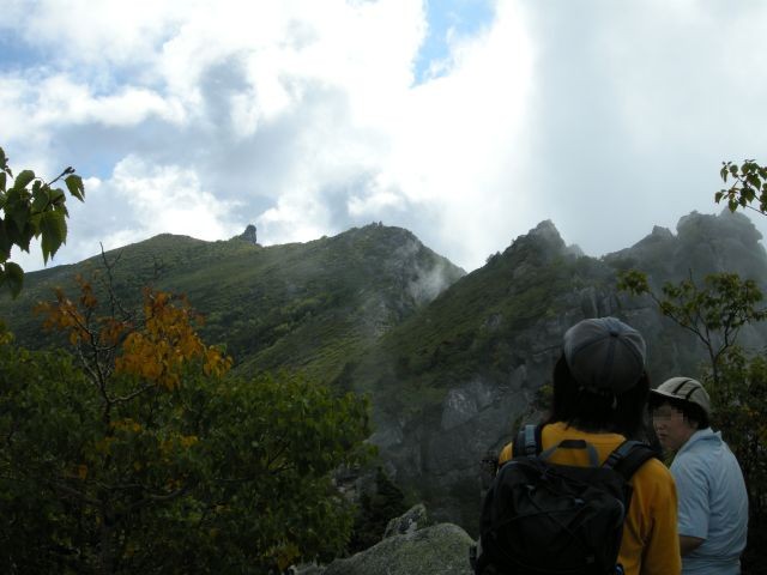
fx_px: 776
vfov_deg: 40.7
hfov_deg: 52.6
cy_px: 288
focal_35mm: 35
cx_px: 384
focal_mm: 7.5
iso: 64
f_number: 6.1
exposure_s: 1/332
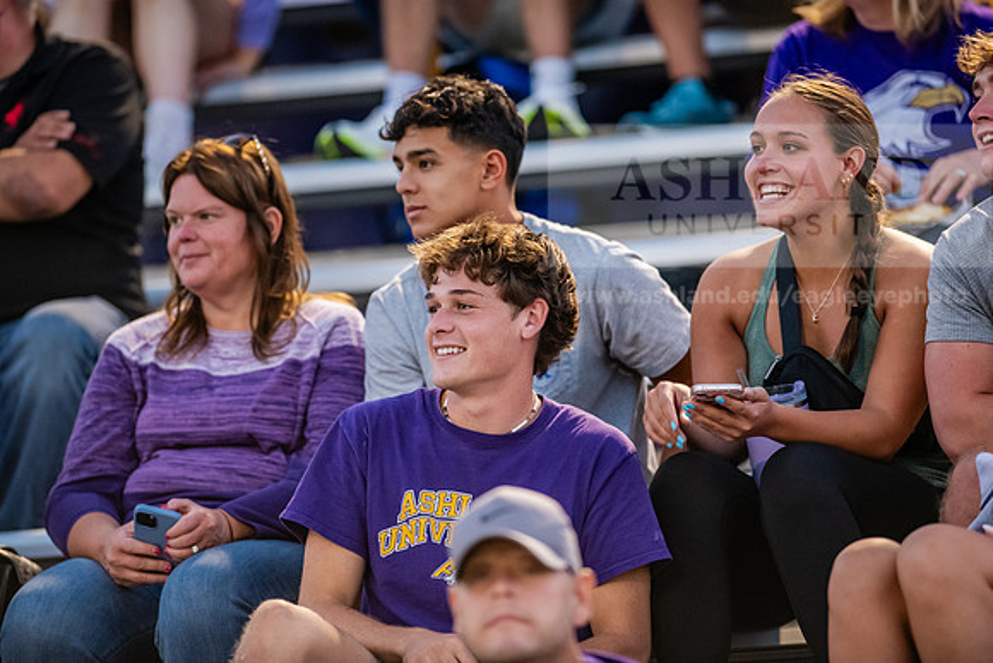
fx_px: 8277
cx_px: 496
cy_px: 332
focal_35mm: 300
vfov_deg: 4.6
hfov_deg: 6.9
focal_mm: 300
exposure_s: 1/500
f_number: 3.2
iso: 4000
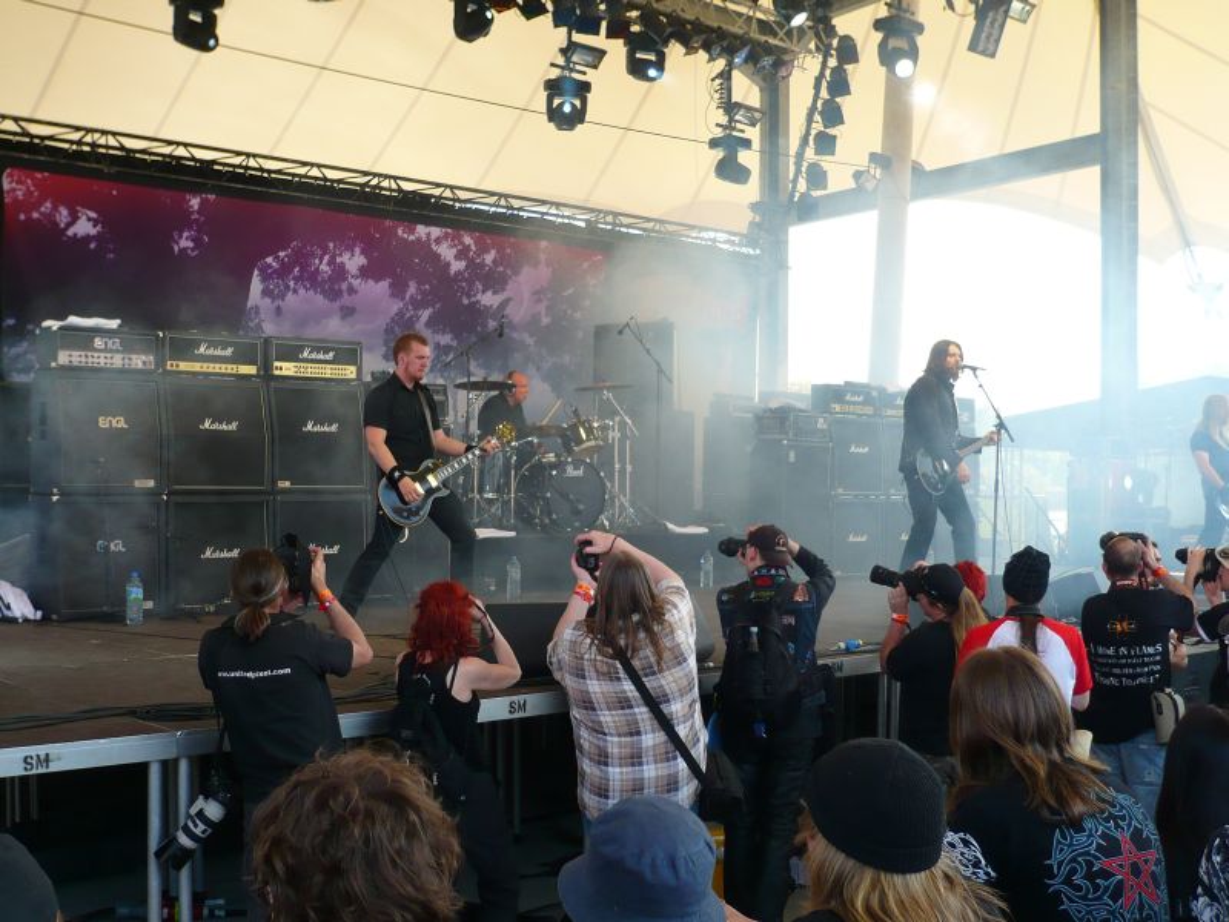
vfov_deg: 33.6
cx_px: 614
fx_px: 1527
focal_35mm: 43
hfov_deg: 43.9
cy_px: 461
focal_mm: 7
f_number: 3.4
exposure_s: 1/160
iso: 100
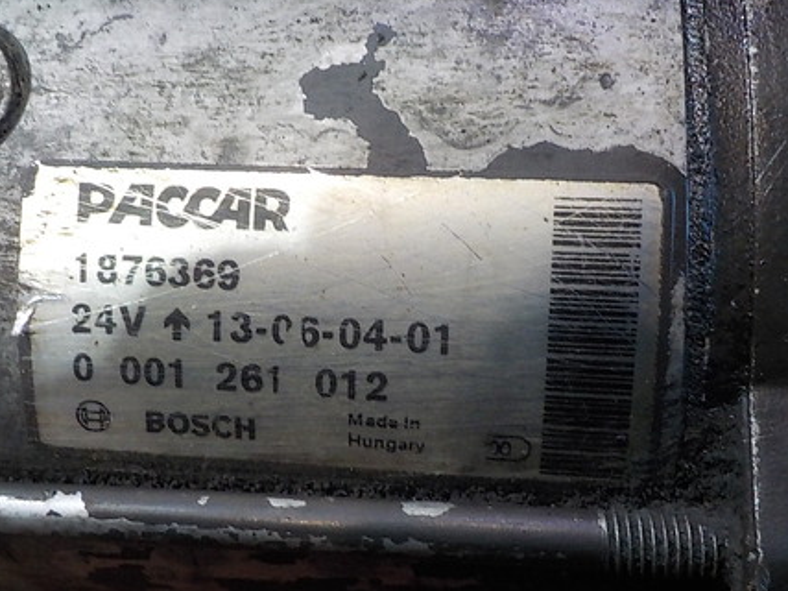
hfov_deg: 41.9
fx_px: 1024
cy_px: 270
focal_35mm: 45
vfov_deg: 32.1
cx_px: 317
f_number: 3.3
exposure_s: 1/25
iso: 400
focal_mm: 4.1
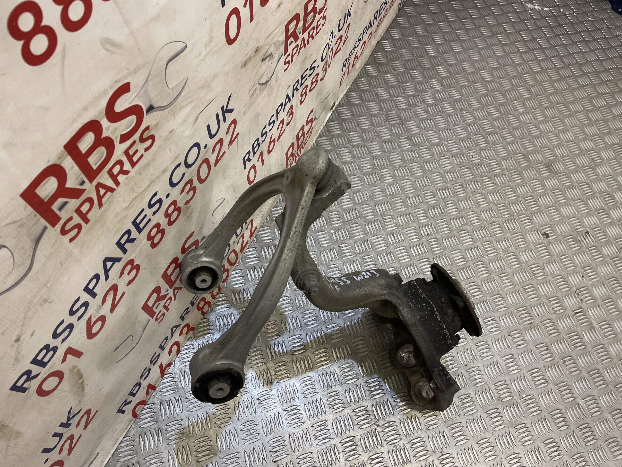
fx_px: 467
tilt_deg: -62.6
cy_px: 234
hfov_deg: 67.3
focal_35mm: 26
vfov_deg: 53.1
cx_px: 311
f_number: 1.6
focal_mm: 4.2
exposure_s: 1/100
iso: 125
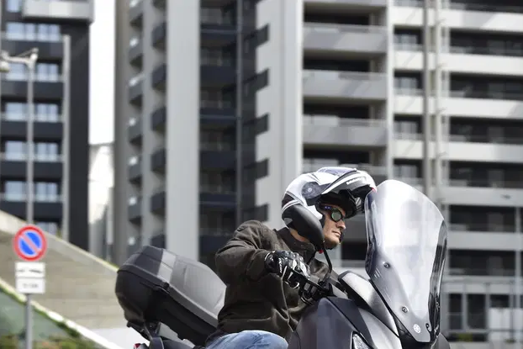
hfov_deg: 15.2
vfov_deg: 10.1
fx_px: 1962
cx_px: 210
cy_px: 336
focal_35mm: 135
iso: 160
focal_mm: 70
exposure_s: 1/320
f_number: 5.6
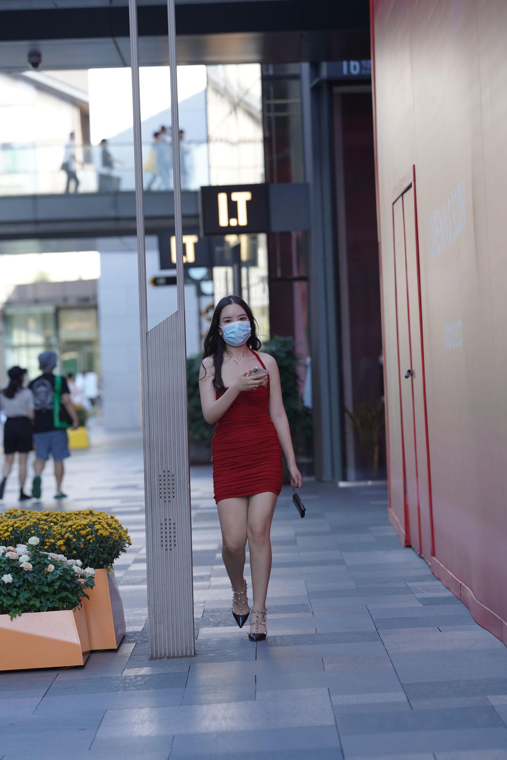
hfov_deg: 10.2
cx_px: 254
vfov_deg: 15.2
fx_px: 2852
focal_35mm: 135
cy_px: 380
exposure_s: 1/640
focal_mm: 135
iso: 500
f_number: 3.5
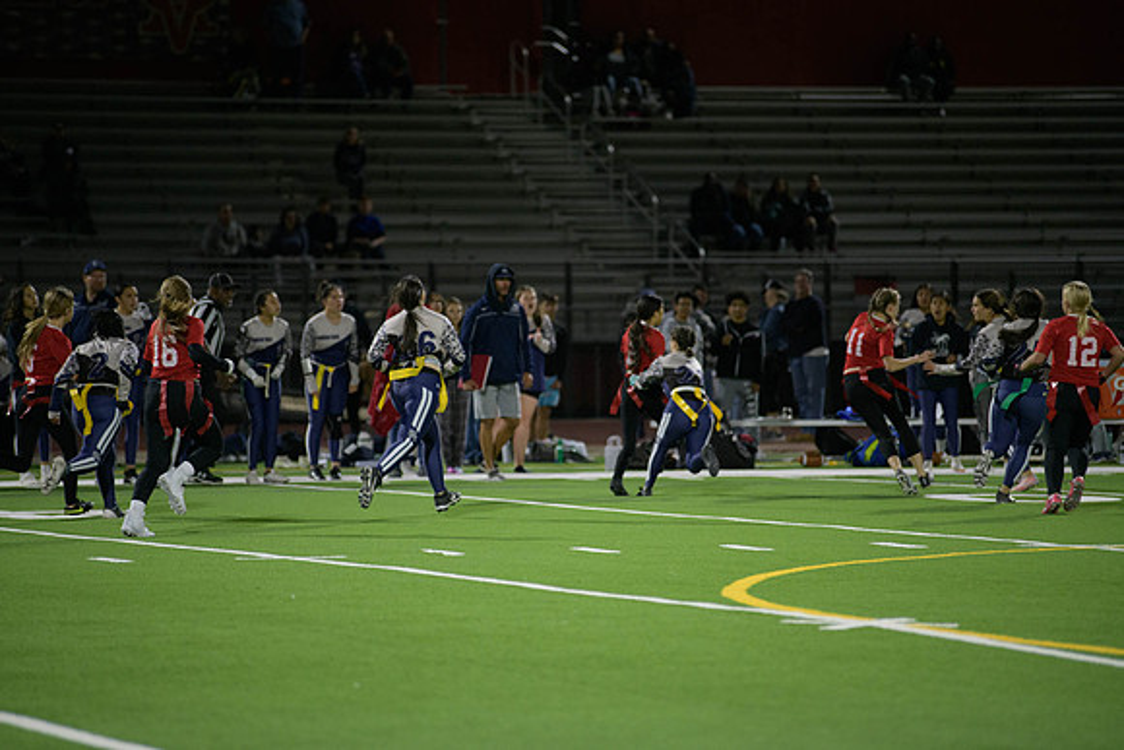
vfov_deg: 6.9
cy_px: 375
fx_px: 6246
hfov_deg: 10.3
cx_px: 562
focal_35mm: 200
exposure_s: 1/640
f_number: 2.8
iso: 2800
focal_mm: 200
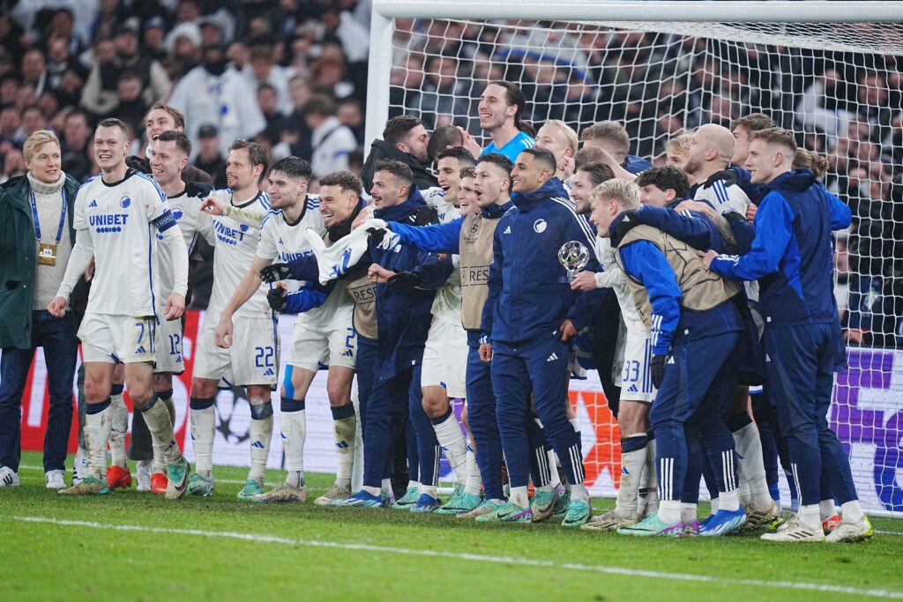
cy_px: 301
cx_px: 452
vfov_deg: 3.4
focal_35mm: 400
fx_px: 10034
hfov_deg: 5.2
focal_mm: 400
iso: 2000
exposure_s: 1/1600
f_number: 2.8
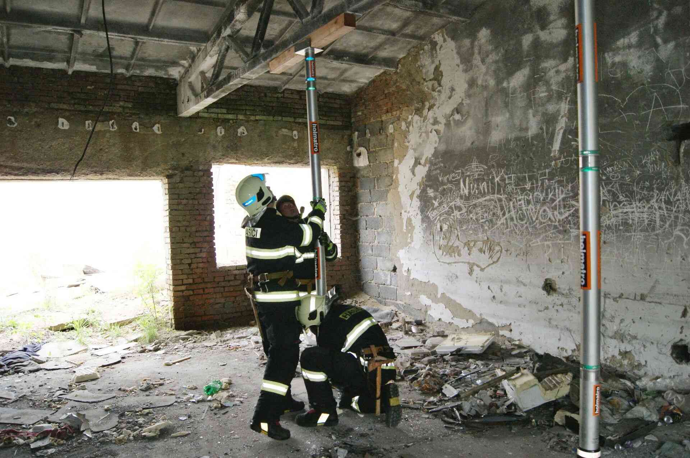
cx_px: 345
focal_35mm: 27
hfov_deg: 67.4
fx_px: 517
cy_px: 229
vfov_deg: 47.8
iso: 320
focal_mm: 18
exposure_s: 1/80
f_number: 4.5
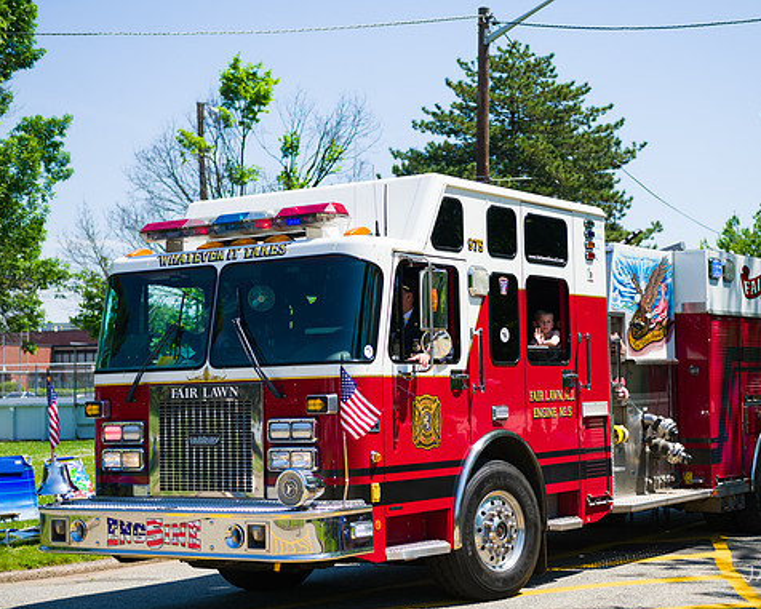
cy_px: 308
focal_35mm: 64
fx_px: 1442
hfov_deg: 29.5
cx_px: 432
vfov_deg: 23.9
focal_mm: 56
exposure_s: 1/1600
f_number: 5
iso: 200
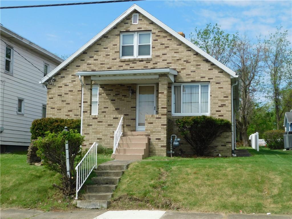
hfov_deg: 42.1
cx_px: 146
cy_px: 110
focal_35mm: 45
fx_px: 380
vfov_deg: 32.2
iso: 125
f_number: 3.7
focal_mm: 8
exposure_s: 1/1000
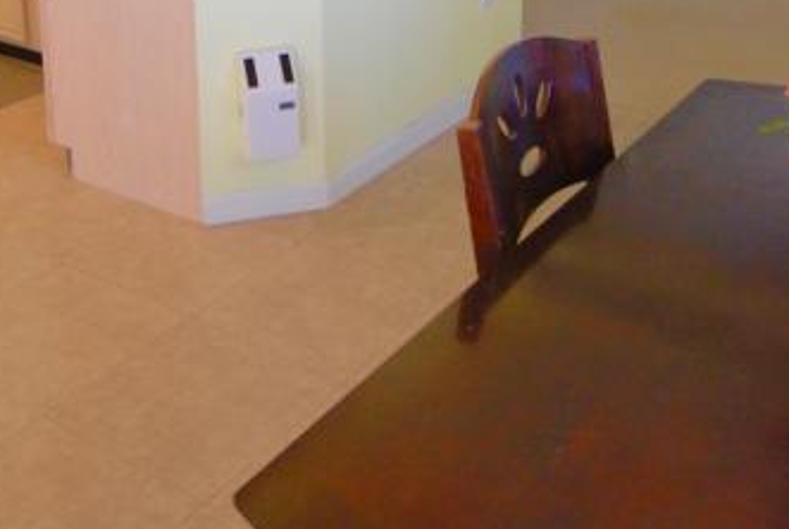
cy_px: -93
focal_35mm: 52
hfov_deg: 38.0
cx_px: 321
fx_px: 1142
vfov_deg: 23.9
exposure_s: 1/25
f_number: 3.5
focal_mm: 10
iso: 400
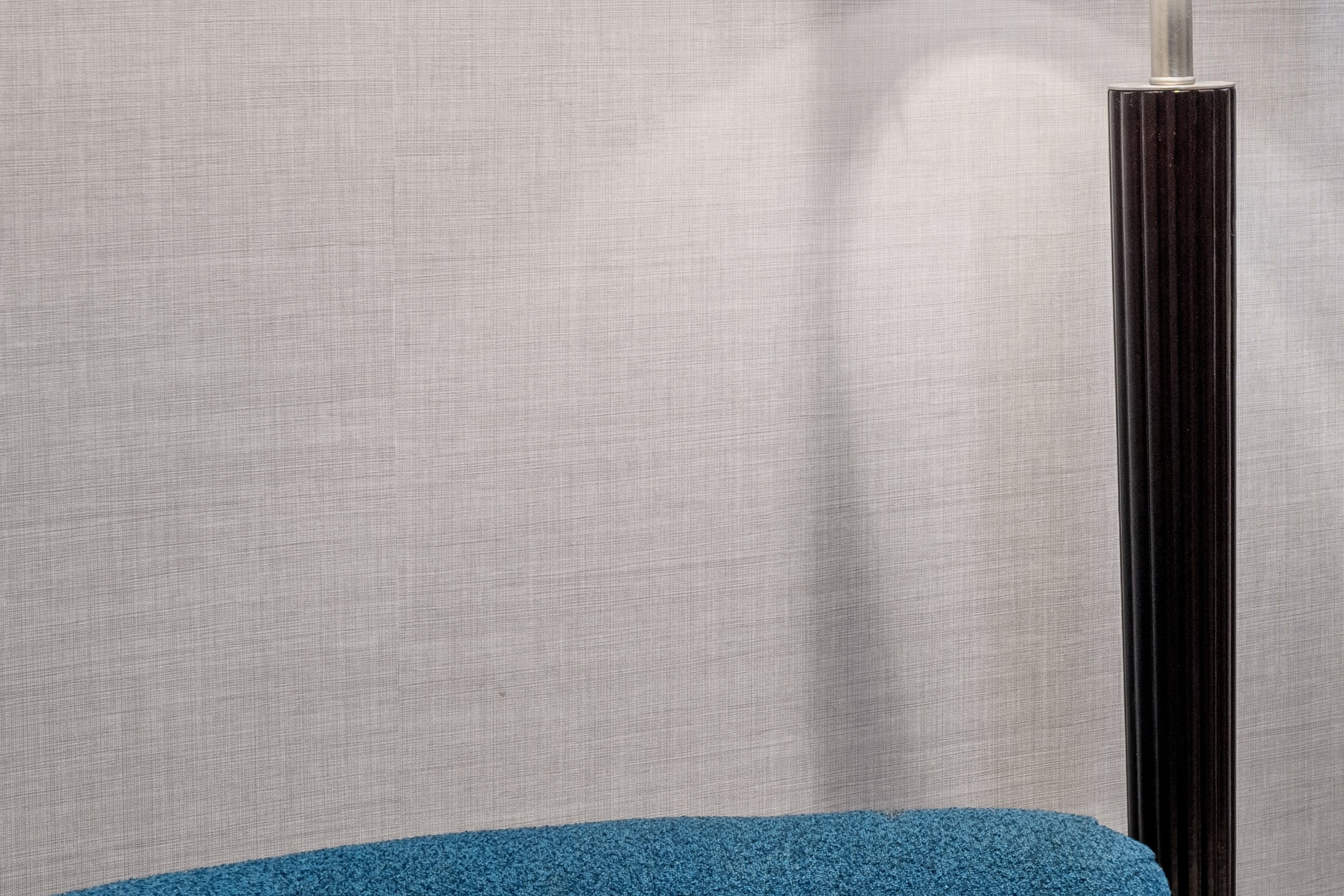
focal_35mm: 113
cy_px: -74
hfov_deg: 17.0
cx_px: 1801
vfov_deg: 12.0
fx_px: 4205
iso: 250
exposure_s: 1/2.5
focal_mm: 34.5
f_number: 10
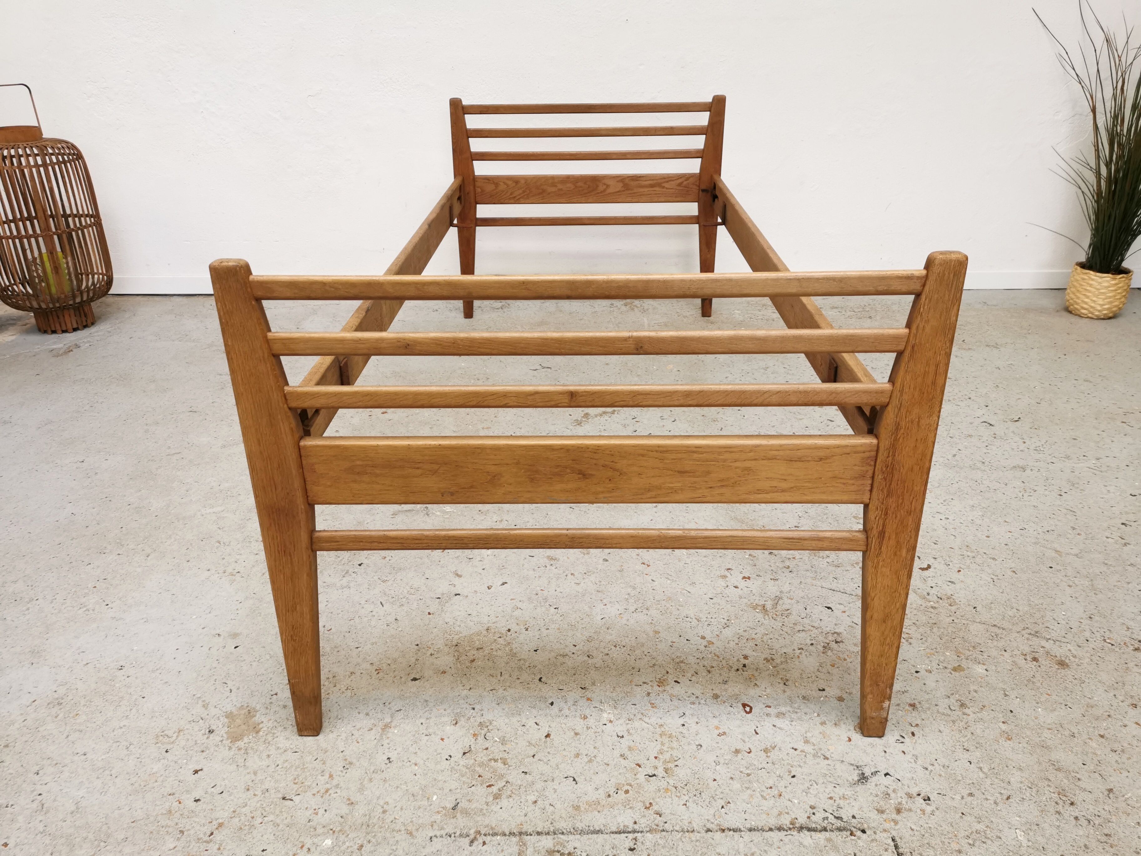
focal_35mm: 27
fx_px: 890
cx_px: 570
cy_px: 428
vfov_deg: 51.4
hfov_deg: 65.3
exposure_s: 1/50
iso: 160
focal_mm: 5.58
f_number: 1.8
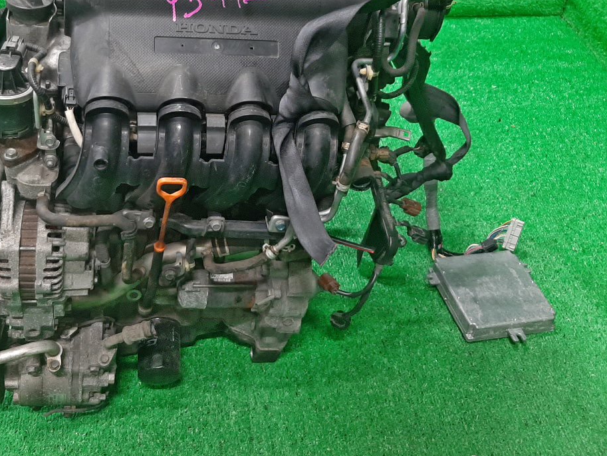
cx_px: 217
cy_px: 165
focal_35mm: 41
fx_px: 719
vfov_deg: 34.9
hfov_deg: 45.3
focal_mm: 3.93
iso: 157
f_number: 1.7
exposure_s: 1/50
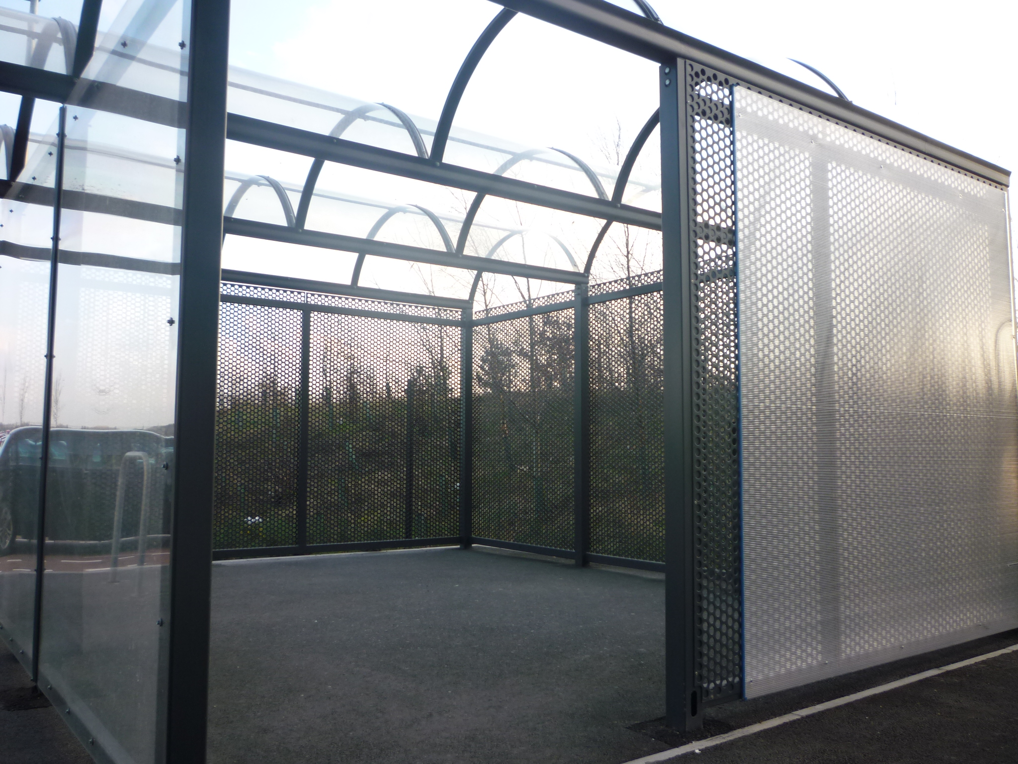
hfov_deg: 61.7
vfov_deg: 48.2
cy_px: 382
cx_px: 509
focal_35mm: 29
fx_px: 853
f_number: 3.3
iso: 80
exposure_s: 1/125
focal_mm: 5.2
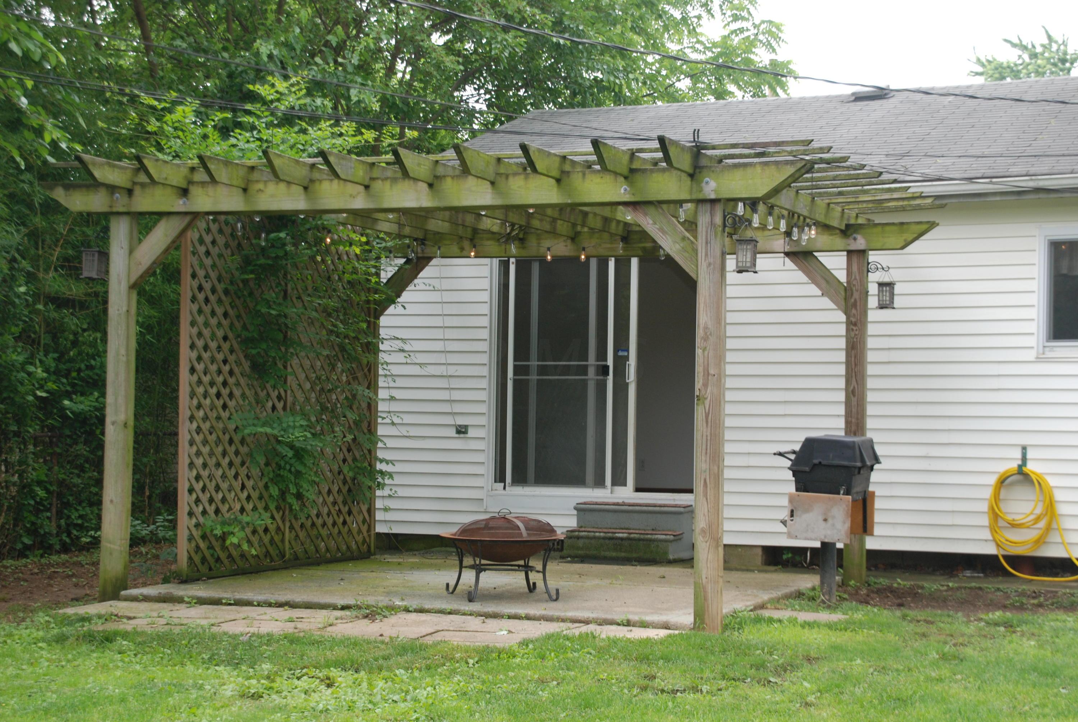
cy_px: 361
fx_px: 2069
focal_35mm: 69
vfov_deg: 19.8
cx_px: 539
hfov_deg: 29.2
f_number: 6.3
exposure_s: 1/160
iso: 250
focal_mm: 46
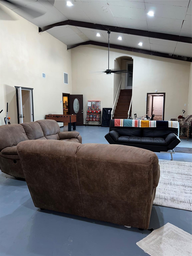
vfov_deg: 67.3
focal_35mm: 26
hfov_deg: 53.1
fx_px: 192
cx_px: 96
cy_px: 128
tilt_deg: -7.5
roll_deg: -0.1
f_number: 1.5
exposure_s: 1/20
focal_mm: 5.7
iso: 64
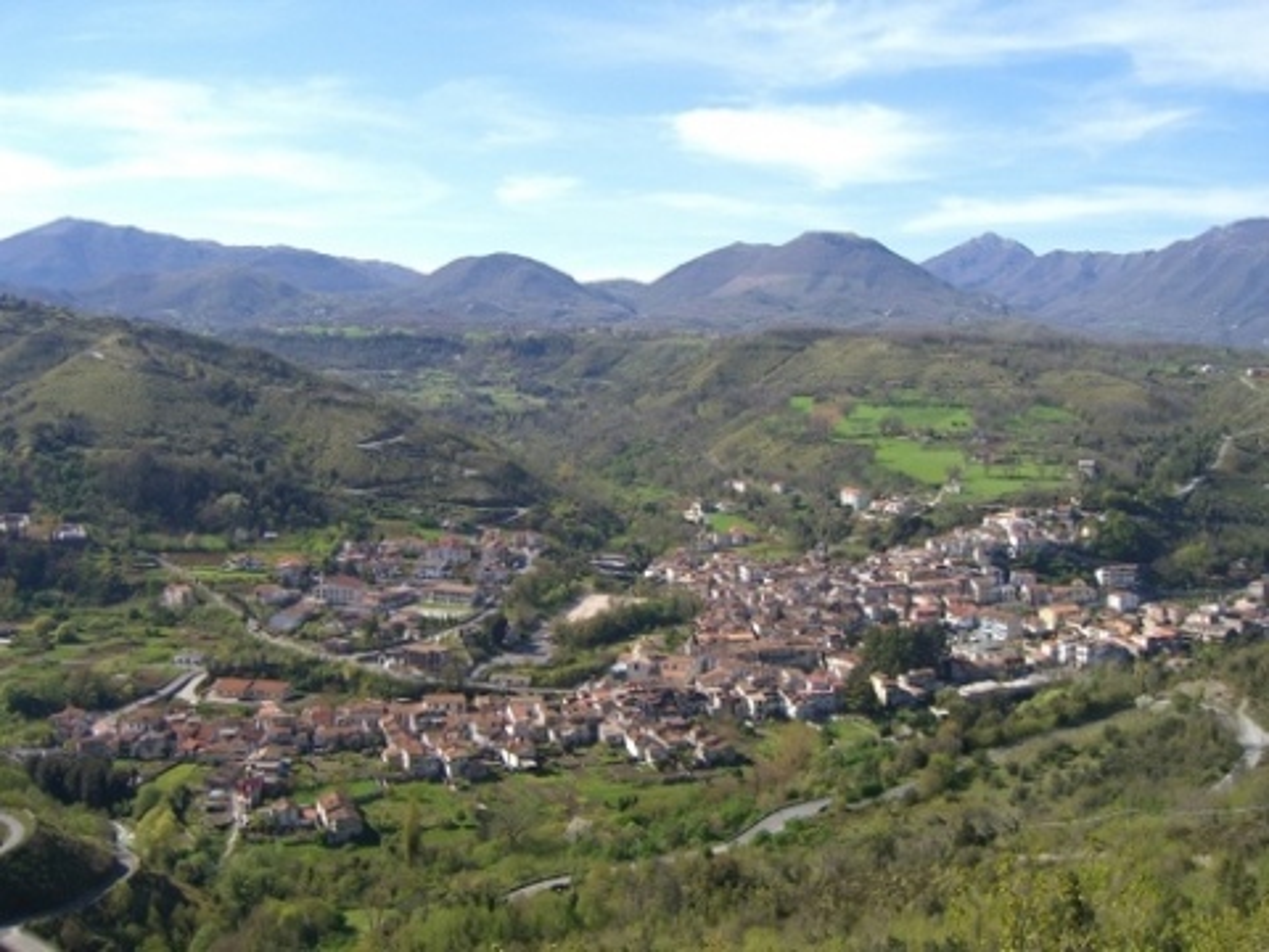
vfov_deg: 37.7
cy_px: 476
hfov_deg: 49.0
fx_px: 1393
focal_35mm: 38
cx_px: 634
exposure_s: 1/1000
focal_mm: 7.9
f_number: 2.8
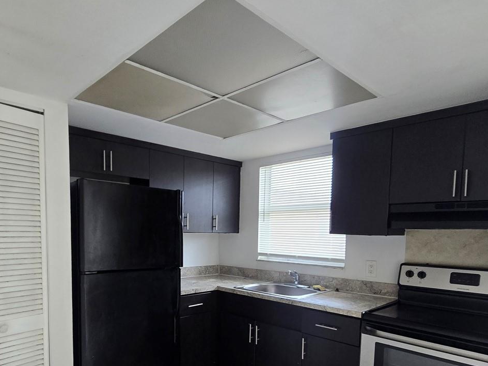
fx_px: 310
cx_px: 203
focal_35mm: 22
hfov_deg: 75.8
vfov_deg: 59.0
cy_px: 257
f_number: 2.2
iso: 200
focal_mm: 2.2
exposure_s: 1/60
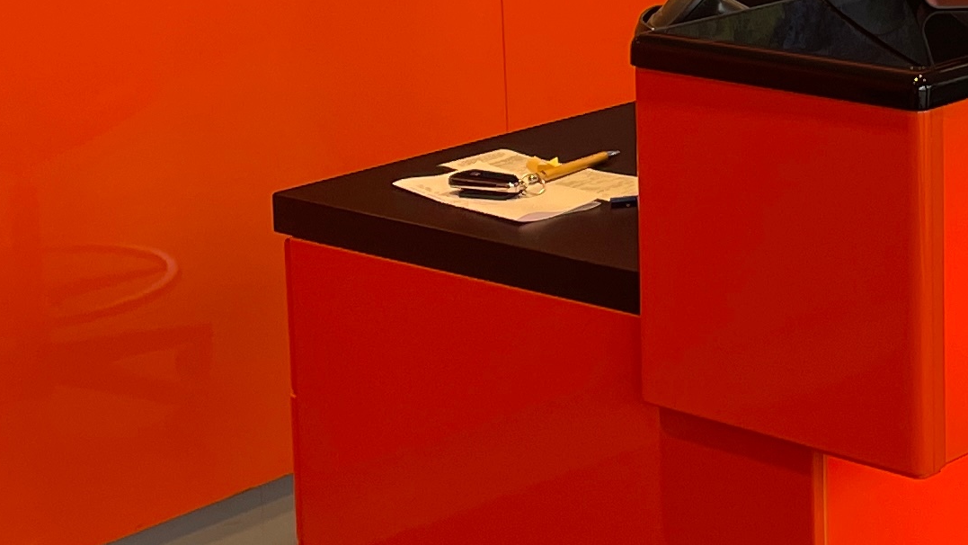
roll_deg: +1.4
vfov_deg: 11.3
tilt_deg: -8.5
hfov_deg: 19.5
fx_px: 2721
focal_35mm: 106
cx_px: 1000
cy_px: -59
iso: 100
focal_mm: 4.2
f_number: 1.6
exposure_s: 1/100
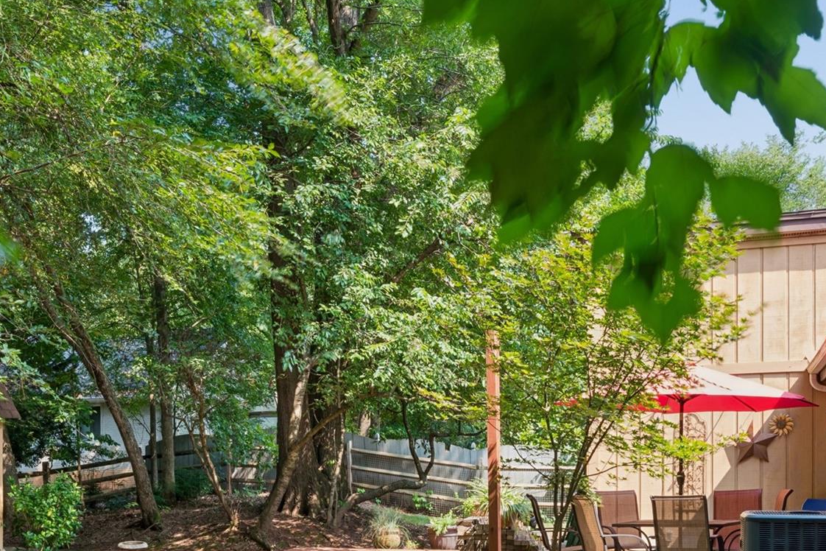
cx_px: 306
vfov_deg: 30.7
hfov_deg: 45.8
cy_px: 465
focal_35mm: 42
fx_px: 968
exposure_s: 1/2
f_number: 22
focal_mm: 23.1
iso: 100
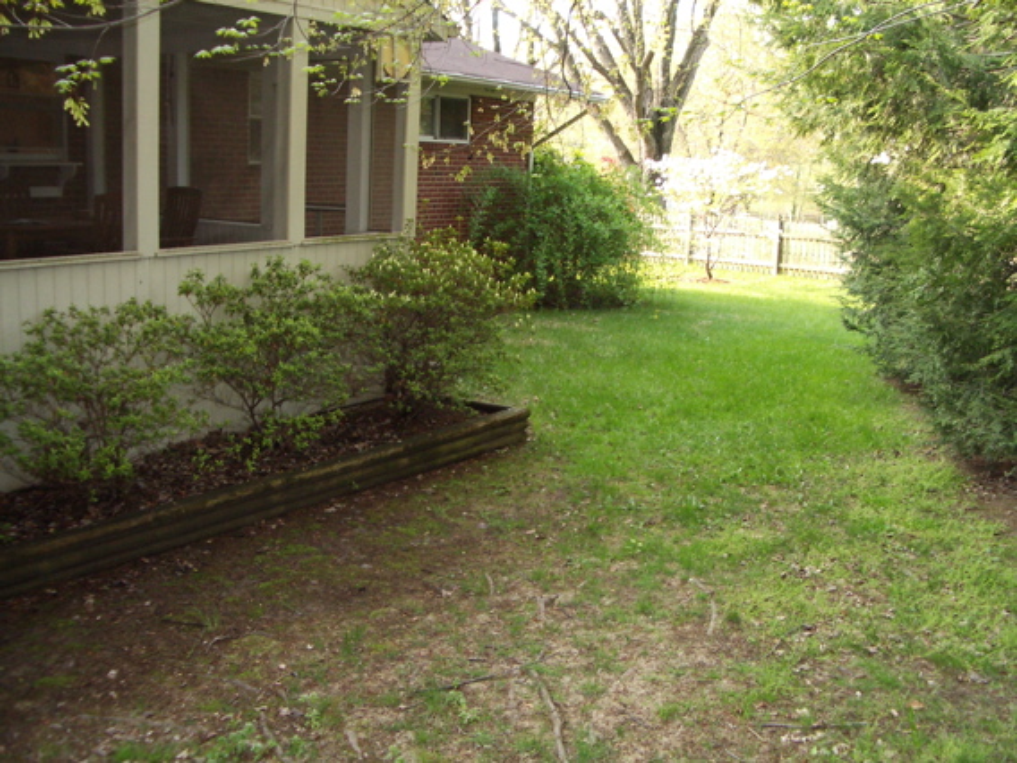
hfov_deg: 52.6
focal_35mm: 35
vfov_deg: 40.7
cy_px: 382
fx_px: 1028
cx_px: 508
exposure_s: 1/60
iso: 200
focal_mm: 5.8
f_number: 2.6
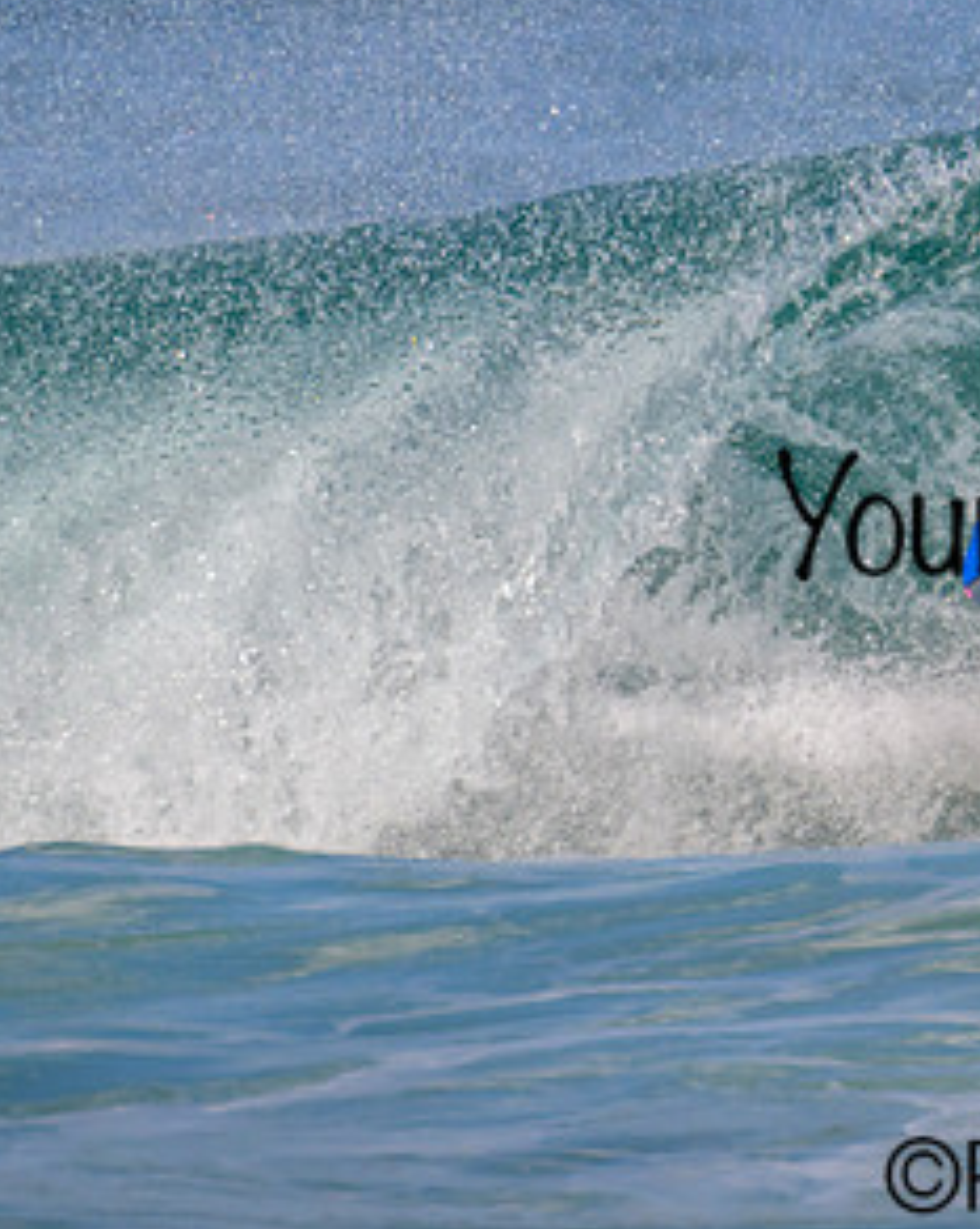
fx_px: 59225
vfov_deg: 1.2
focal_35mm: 1631
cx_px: 1100
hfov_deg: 0.9
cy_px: 403
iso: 900
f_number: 11
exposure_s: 1/2000
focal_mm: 800
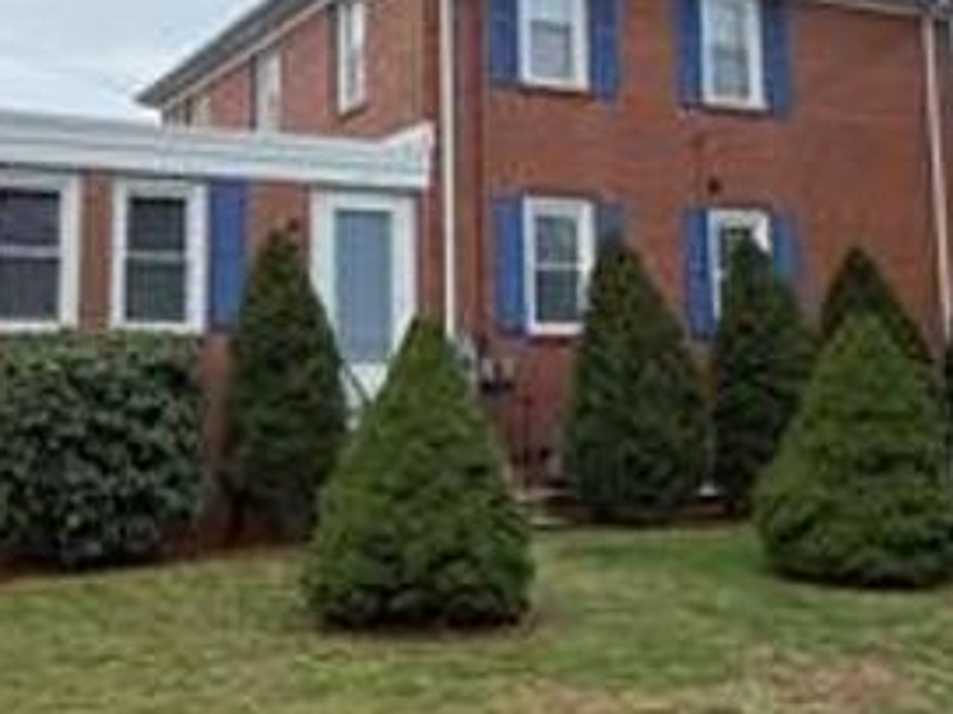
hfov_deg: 39.6
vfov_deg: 29.9
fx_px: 1321
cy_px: 202
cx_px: 415
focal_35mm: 48
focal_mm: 4.25
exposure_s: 1/1025
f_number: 1.8
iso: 32
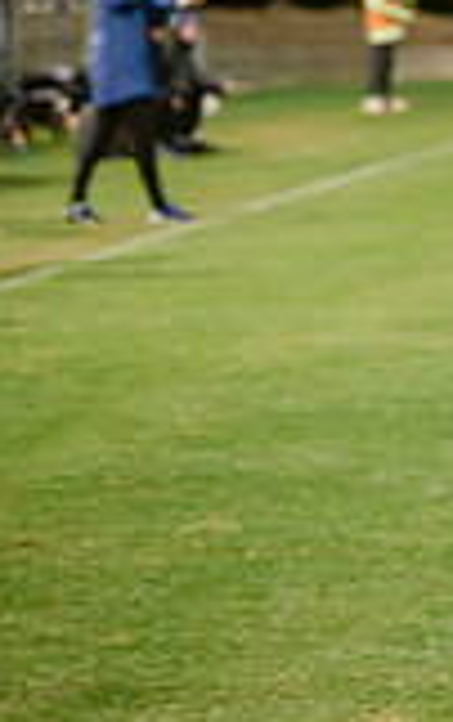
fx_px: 8392
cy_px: 52
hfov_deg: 3.0
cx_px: 1292
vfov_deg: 4.9
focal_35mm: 426
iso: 1600
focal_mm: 116
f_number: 3.2
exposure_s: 1/250
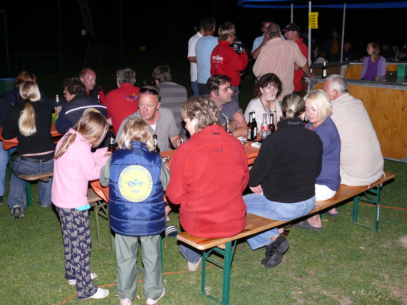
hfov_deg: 44.8
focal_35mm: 42
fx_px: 494
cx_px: 204
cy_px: 152
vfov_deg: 34.3
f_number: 2.8
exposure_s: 1/30
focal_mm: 9
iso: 100
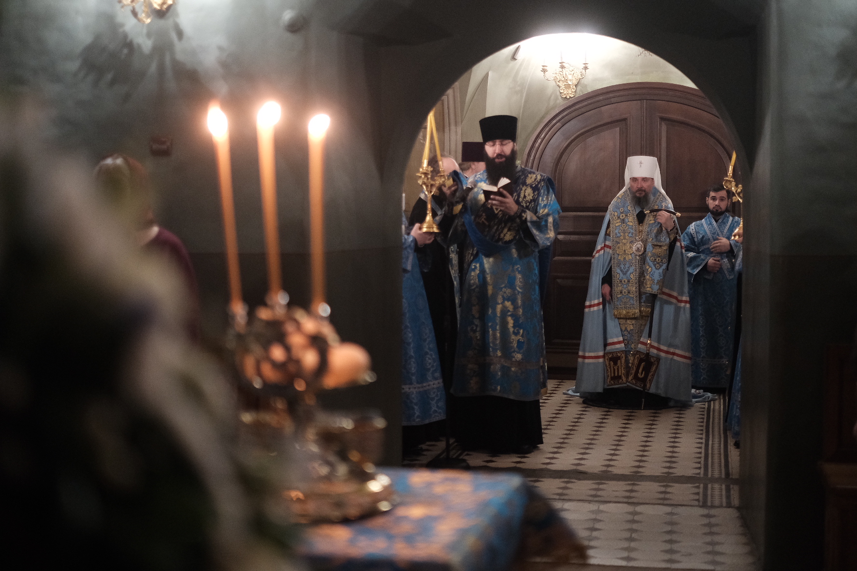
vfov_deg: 25.5
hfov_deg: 37.5
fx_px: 1262
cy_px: 286
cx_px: 428
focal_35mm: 53
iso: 2500
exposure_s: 1/80
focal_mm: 35
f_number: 1.4
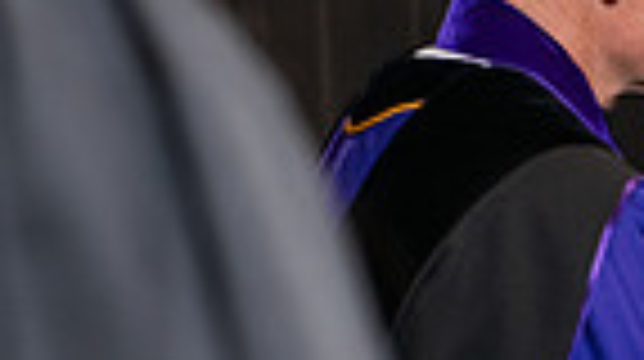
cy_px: 394
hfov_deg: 7.1
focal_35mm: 298
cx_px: 1121
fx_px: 5082
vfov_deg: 4.1
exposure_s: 1/125
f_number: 5
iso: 1600
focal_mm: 70
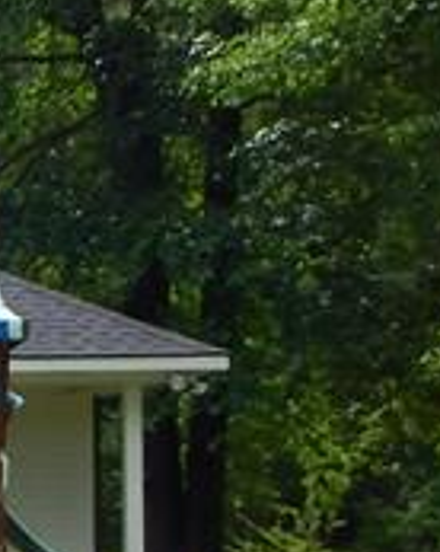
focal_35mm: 179
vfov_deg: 10.7
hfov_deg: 7.4
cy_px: 546
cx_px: -995
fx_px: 2919
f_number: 3.2
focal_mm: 5.6
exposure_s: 1/800
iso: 125
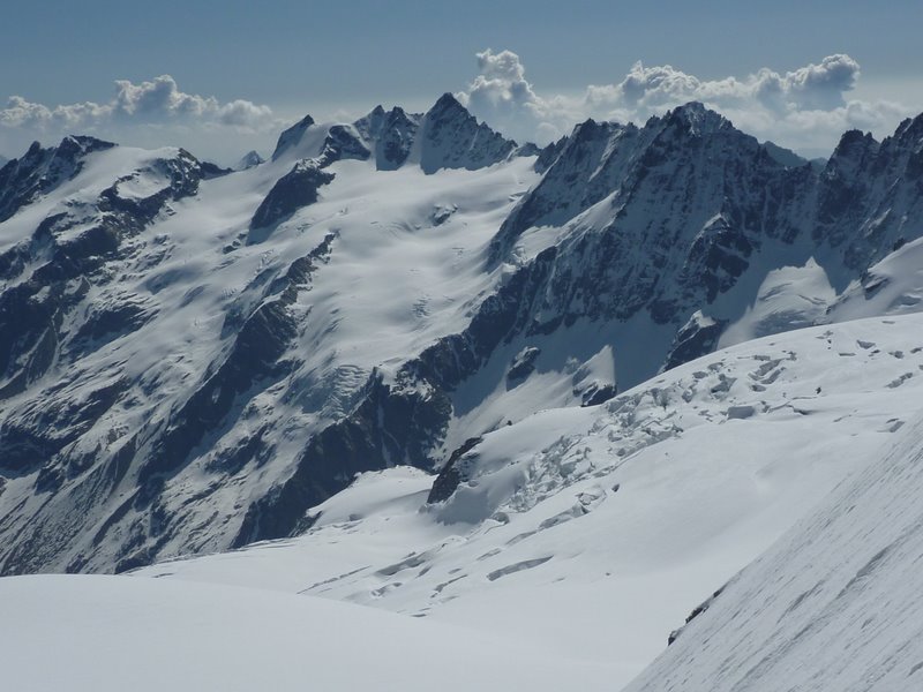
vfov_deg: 24.4
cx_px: 462
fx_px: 1600
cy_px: 346
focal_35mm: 60
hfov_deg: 32.2
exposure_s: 1/320
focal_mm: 6.8
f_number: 13
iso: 80
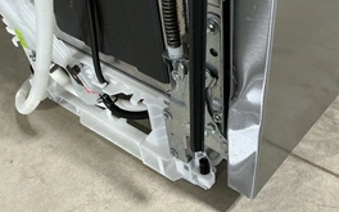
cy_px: 149
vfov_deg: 28.3
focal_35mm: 45
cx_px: 181
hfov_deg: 44.3
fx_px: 416
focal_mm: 3
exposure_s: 1/60
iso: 160
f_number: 1.8
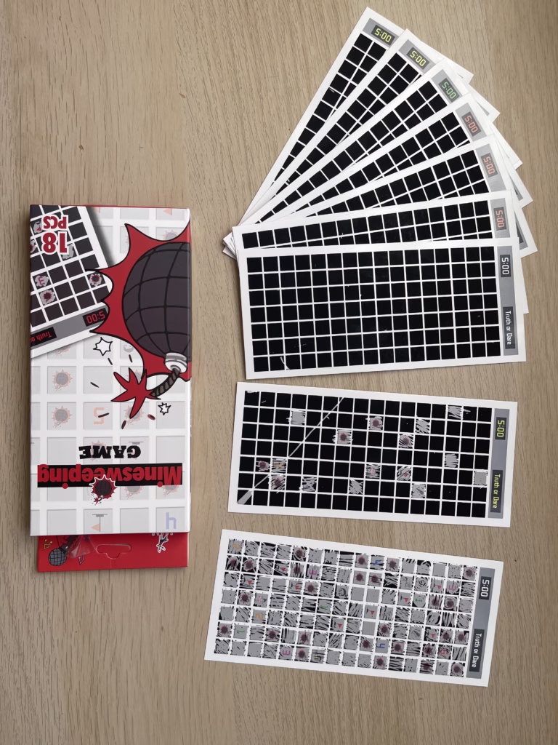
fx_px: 537
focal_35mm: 25
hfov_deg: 54.9
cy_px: 372
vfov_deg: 69.4
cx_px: 279
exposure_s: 1/121
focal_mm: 5.1
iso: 40
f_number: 1.6
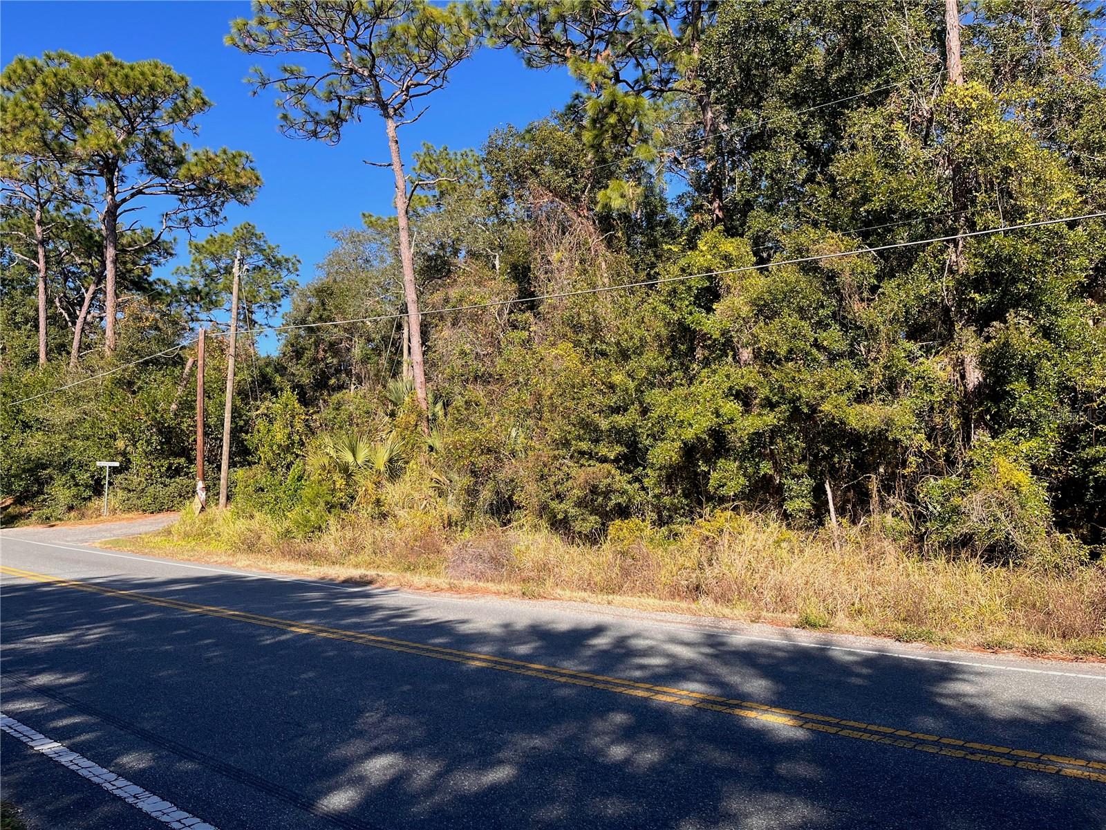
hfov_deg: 67.3
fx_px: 831
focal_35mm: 26
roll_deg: +0.3
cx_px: 553
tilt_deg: +8.1
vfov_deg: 53.1
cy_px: 415
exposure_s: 1/1517
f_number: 1.6
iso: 50
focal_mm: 5.1
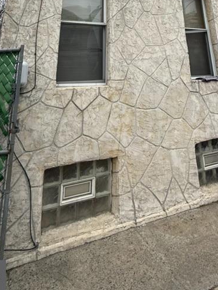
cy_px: -9
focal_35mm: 29
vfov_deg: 48.8
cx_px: 134
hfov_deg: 47.9
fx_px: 243
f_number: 2.2
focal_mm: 2.22
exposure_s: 1/347
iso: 50
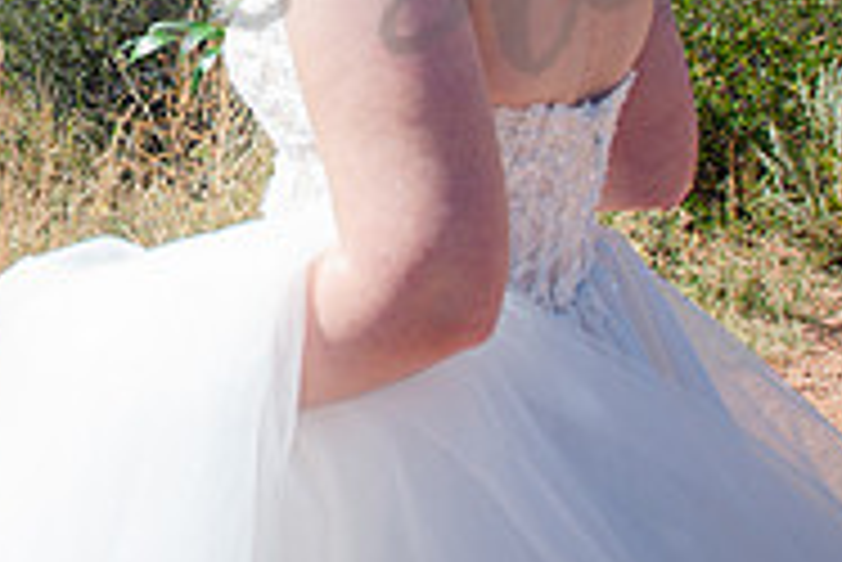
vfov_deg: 20.9
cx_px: 22
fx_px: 1381
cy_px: -173
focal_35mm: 59
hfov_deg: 31.6
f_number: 4
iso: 200
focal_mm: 17
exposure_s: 1/1000
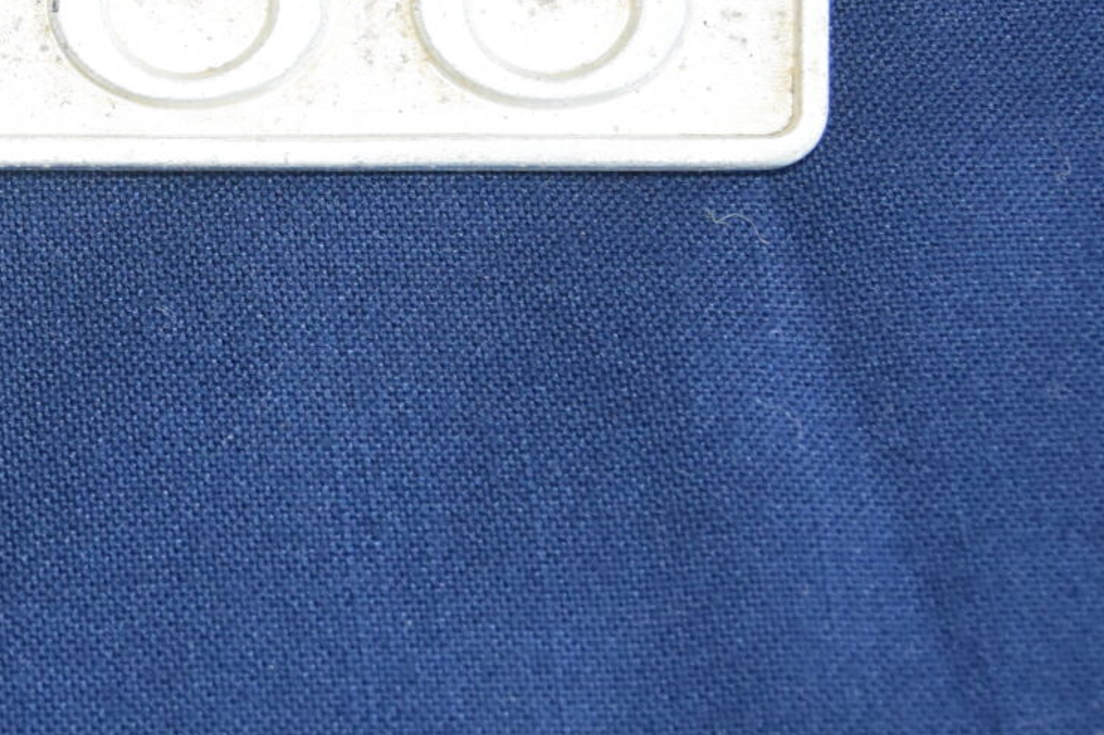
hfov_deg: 14.9
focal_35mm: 135
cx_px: -51
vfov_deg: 10.1
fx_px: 4139
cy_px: 184
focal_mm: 26
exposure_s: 1/60
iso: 1000
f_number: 3.8
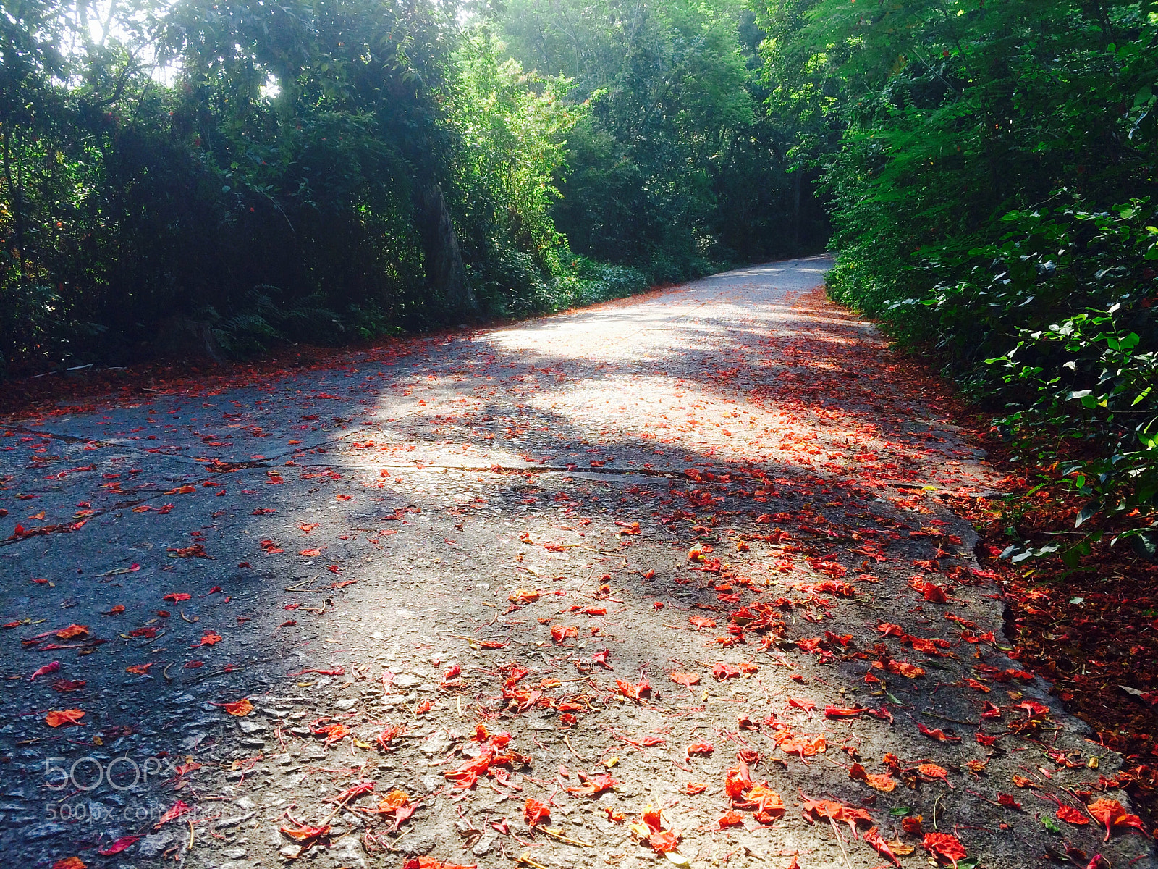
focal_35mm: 29
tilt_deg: -19.7
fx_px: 970
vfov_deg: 48.2
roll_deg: +0.9
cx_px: 579
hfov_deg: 61.7
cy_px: 434
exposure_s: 1/266
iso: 32
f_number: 2.2
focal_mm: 4.15
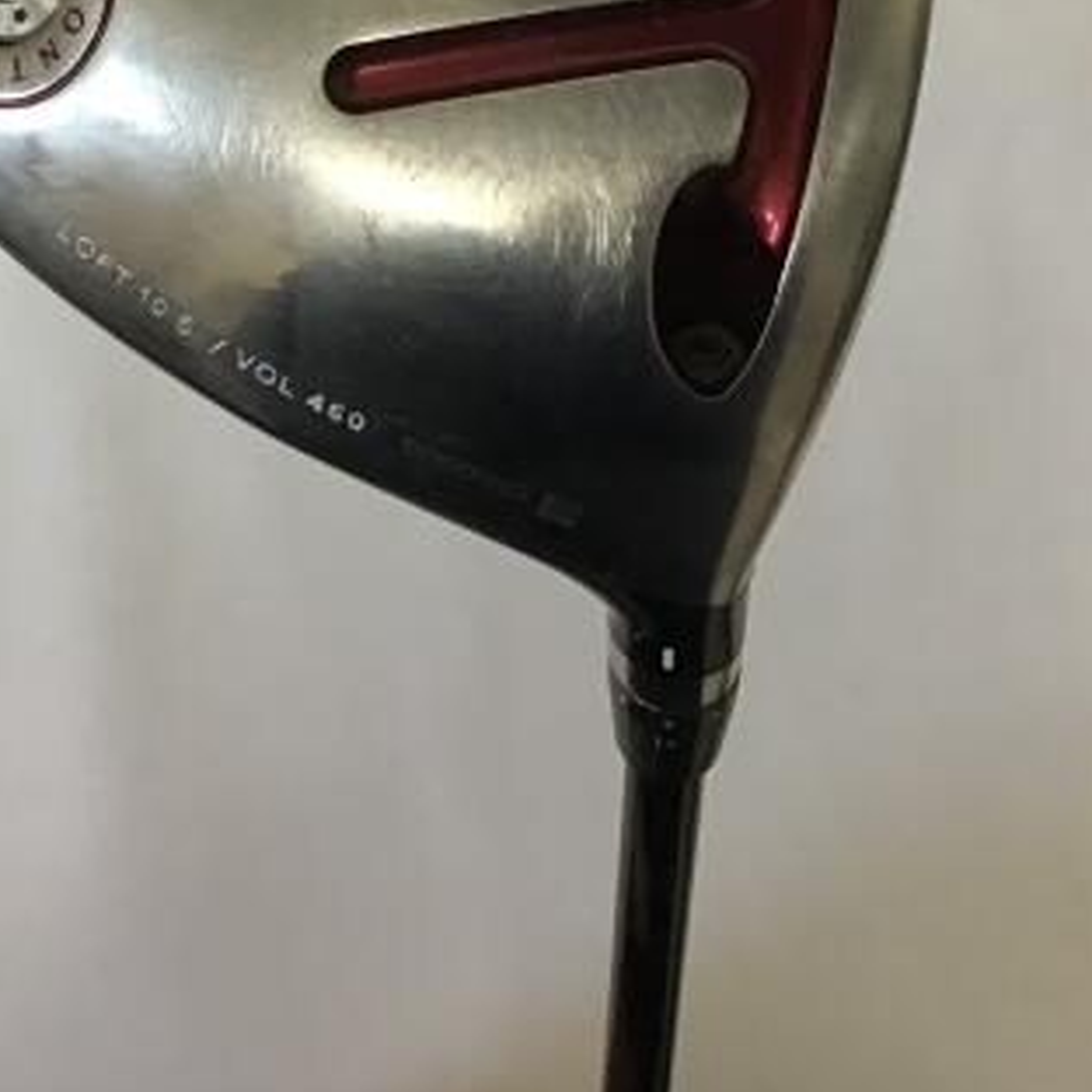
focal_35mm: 63
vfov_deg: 25.7
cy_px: -42
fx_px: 2248
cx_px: 269
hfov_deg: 26.9
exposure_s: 1/33
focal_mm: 3.3
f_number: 2.4
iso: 125
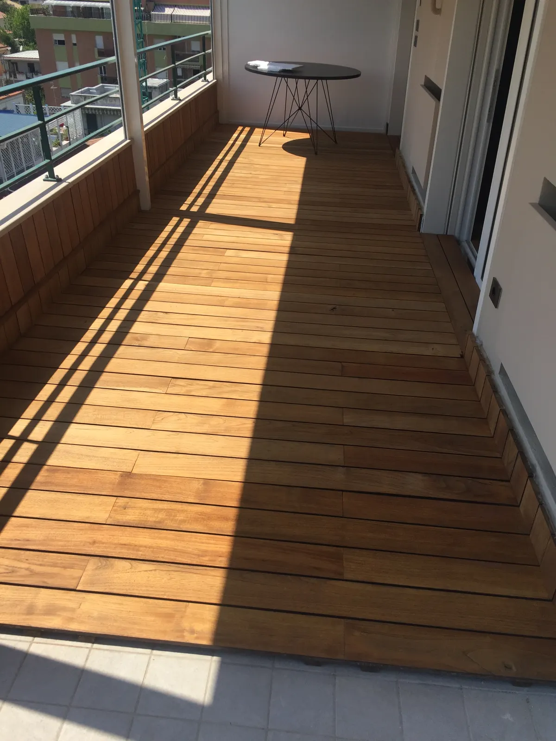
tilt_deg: -29.8
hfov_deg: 48.2
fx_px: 621
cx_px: 278
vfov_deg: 61.7
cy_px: 370
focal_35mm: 29
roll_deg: -2.9
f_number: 2.2
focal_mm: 4.15
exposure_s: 1/1883
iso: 32
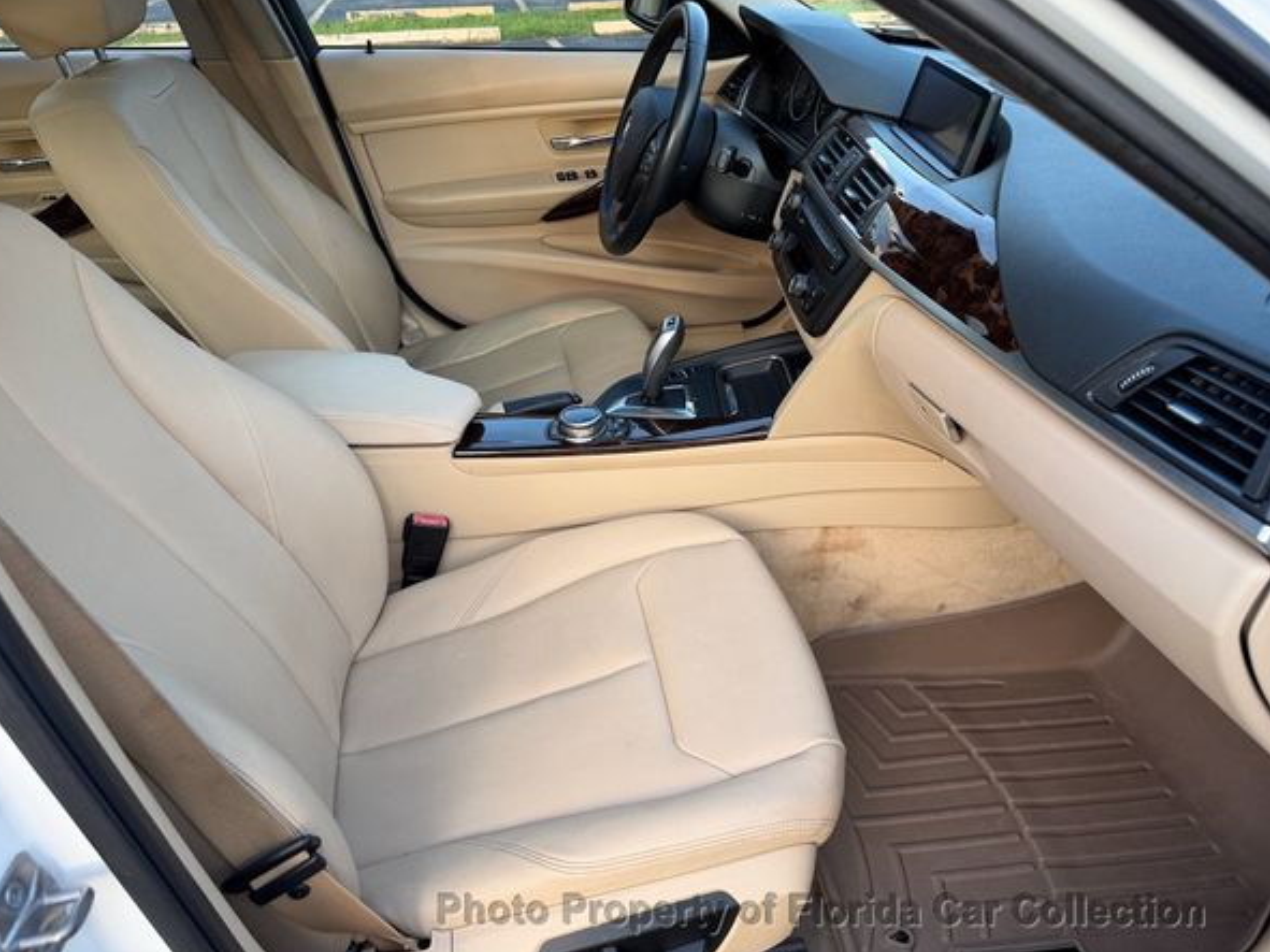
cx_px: 587
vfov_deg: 53.0
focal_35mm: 26
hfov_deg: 67.2
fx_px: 954
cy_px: 441
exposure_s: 1/121
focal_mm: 6.76
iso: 64
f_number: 1.78
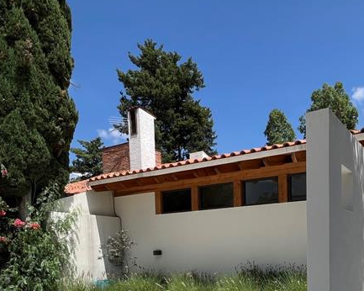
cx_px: 265
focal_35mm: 30
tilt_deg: -4.1
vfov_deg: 43.0
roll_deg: +0.7
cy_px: 278
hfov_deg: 56.4
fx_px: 323
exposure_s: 1/3125
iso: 32
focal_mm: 1.57
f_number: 1.8
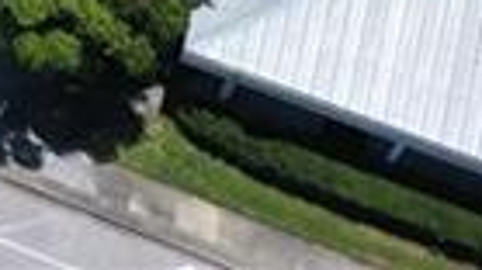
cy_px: -907
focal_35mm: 216
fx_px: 2759
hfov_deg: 8.3
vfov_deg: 4.9
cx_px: -995
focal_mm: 10.26
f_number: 6.3
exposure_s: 1/800
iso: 100
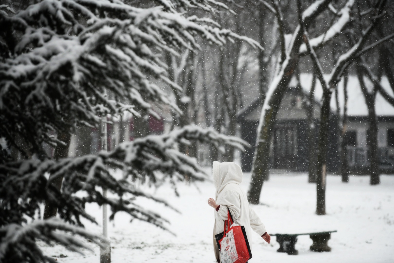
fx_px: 2189
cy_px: 132
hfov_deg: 10.3
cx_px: 197
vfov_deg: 6.9
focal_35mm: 200
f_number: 4
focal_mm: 200
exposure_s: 1/2000
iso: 500
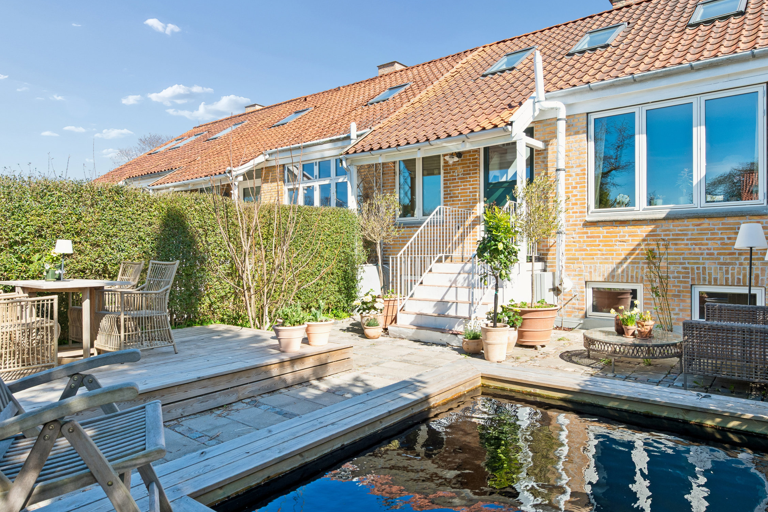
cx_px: 386
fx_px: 512
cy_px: 255
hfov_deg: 73.7
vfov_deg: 53.1
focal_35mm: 24
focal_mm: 18
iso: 200
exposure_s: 1/100
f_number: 11
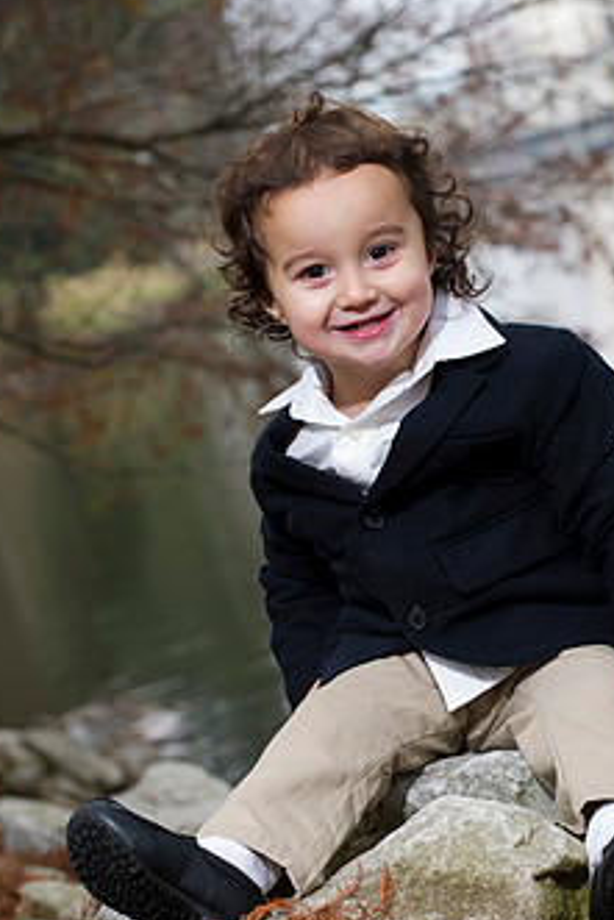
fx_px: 4165
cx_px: 396
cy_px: 603
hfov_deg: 8.4
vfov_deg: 12.6
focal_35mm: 163
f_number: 7.1
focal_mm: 120
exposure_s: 1/250
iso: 640
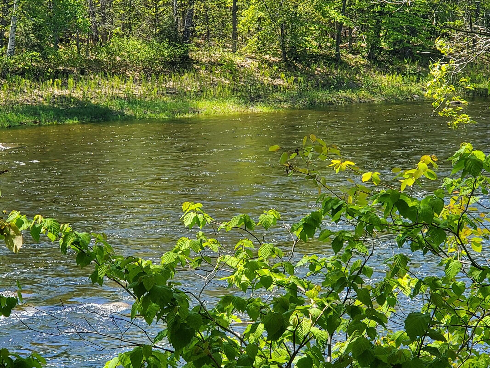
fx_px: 736
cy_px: 184
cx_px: 245
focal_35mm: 52
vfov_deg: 28.0
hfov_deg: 36.8
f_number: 2.4
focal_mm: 6
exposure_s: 1/213
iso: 50
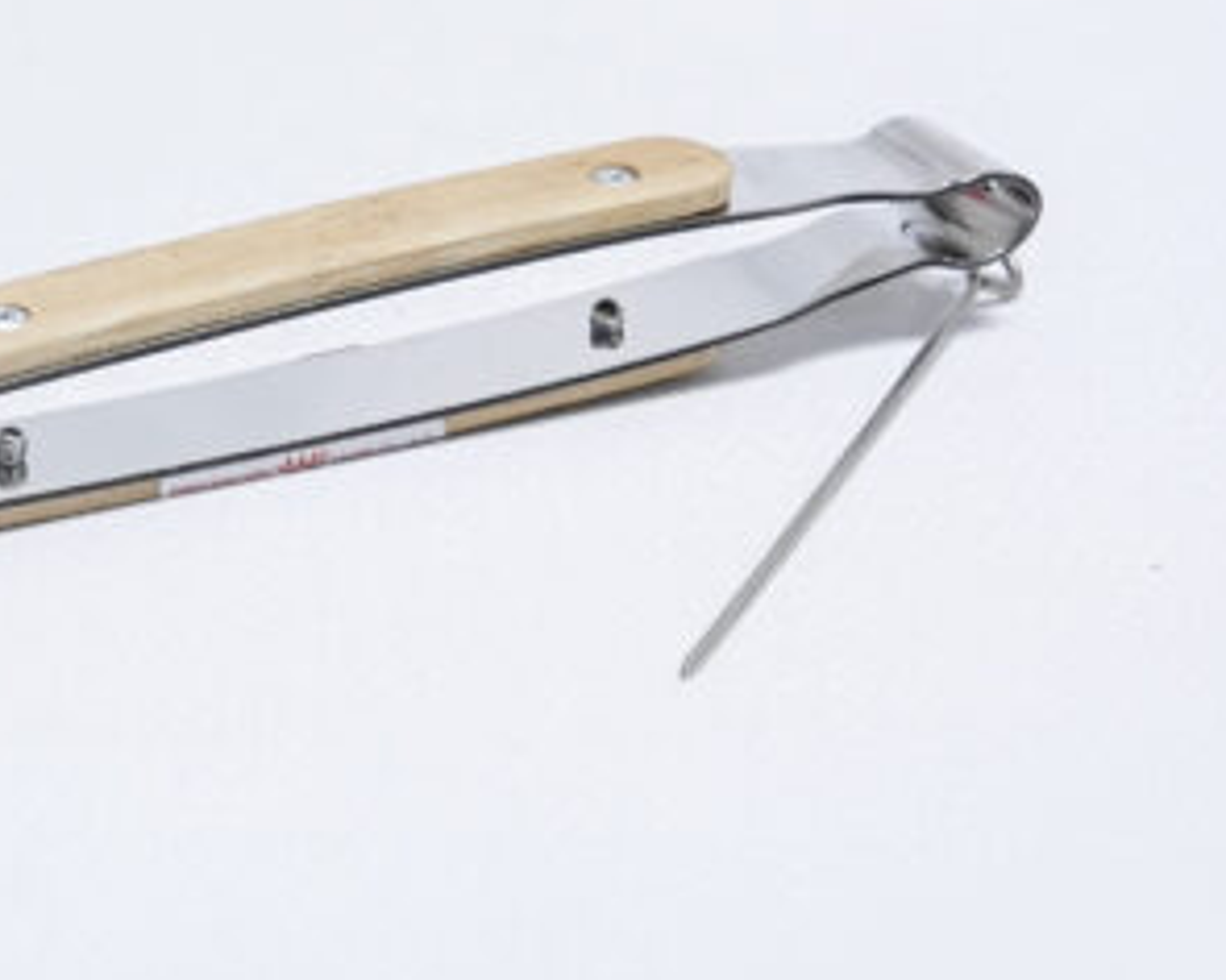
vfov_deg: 12.3
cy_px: 407
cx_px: -195
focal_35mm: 125
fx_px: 4536
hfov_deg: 14.9
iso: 3200
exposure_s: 1/200
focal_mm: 56
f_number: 9
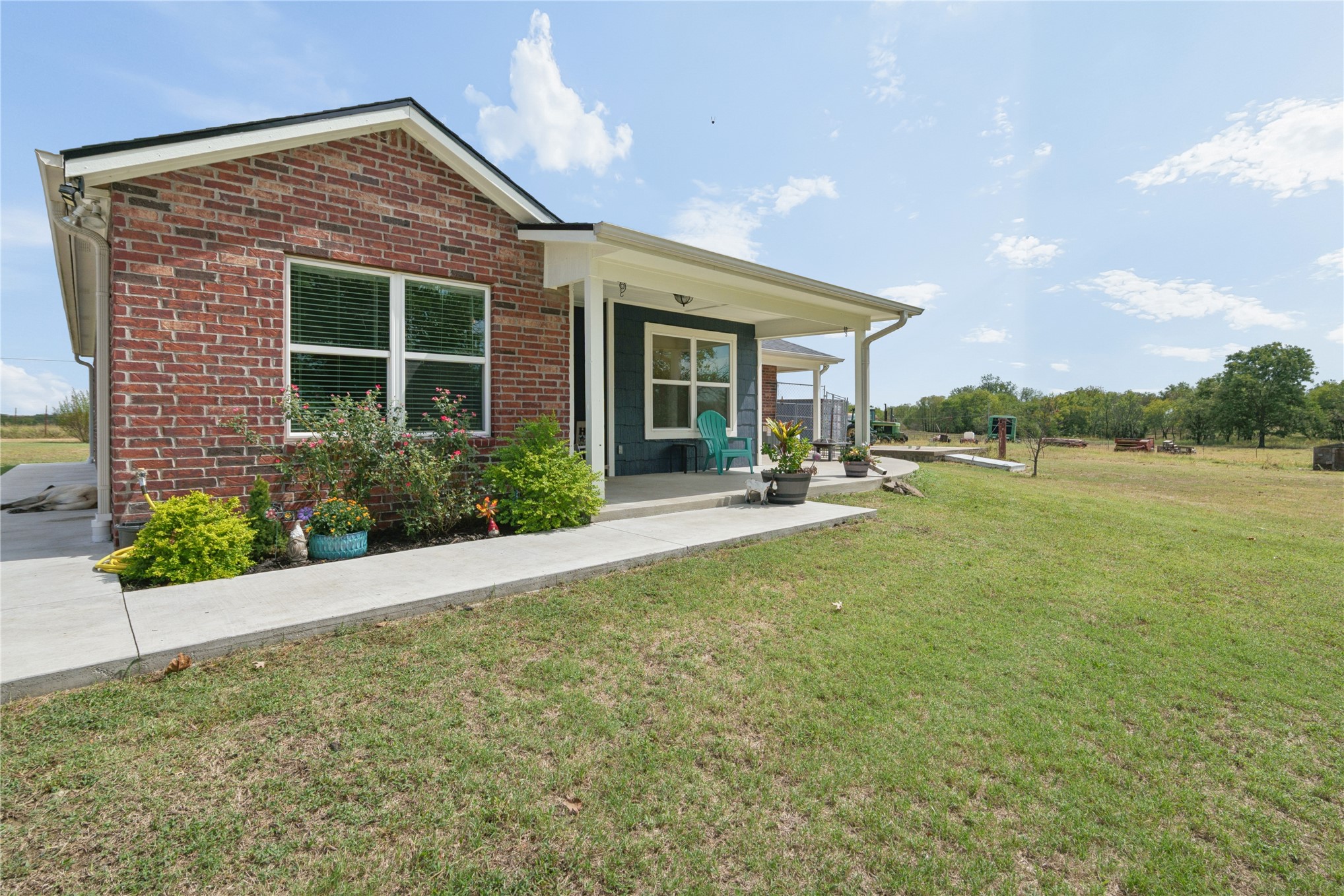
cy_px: 448
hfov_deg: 96.7
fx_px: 597
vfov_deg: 73.7
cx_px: 672
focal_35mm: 16
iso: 640
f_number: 7.1
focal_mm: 16
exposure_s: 1/3200
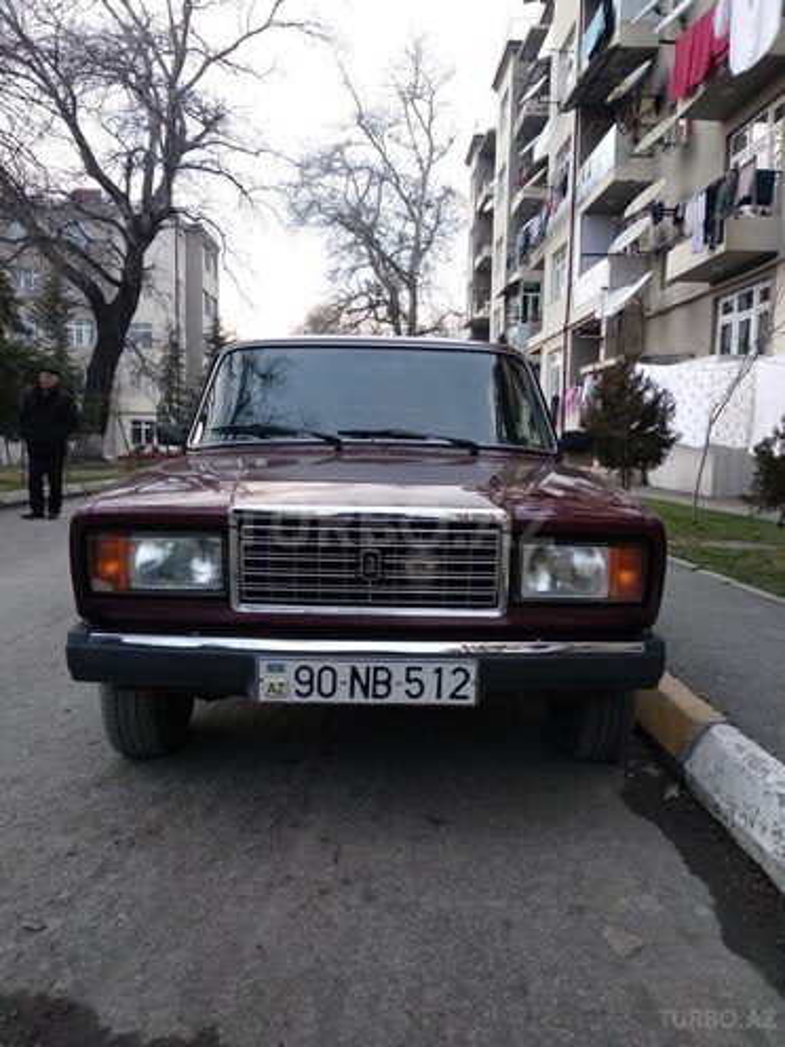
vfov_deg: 67.3
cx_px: 392
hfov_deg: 53.1
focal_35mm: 26
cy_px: 524
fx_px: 786
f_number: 2.2
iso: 500
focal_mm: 3.81
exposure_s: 1/50
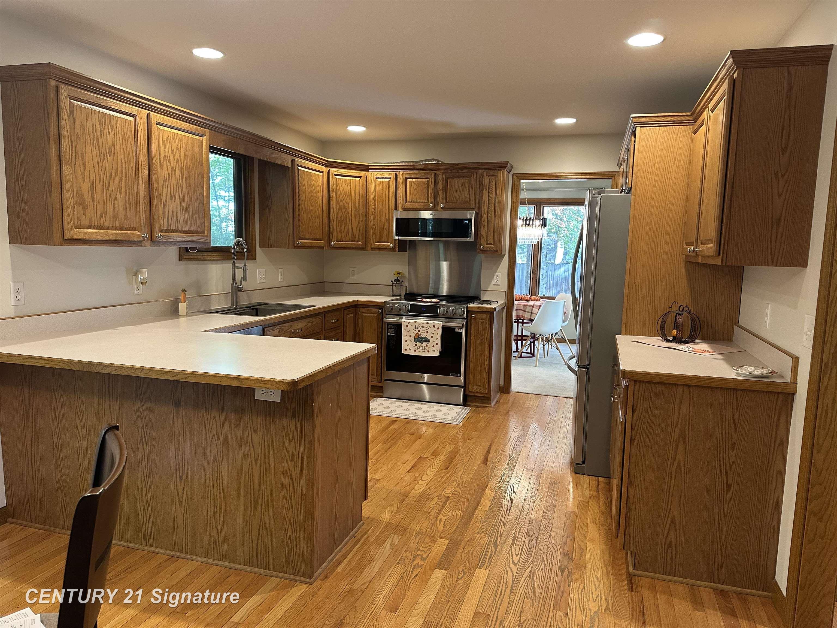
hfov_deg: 71.6
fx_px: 580
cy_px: 314
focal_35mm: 24
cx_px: 418
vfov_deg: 56.8
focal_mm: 6.86
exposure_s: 1/60
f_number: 1.78
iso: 250
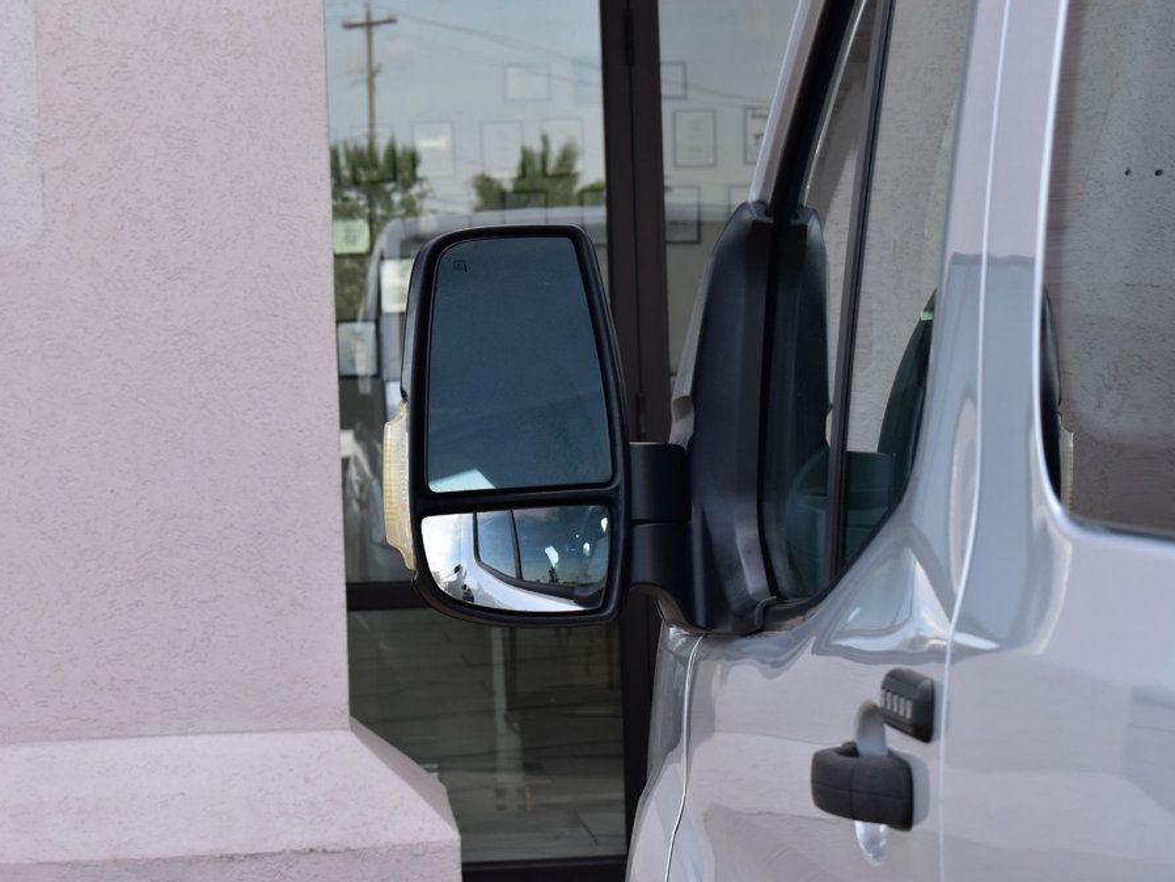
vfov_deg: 16.3
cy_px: 438
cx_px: 546
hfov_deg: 21.6
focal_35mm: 91
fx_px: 3074
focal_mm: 55
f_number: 9
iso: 400
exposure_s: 1/160
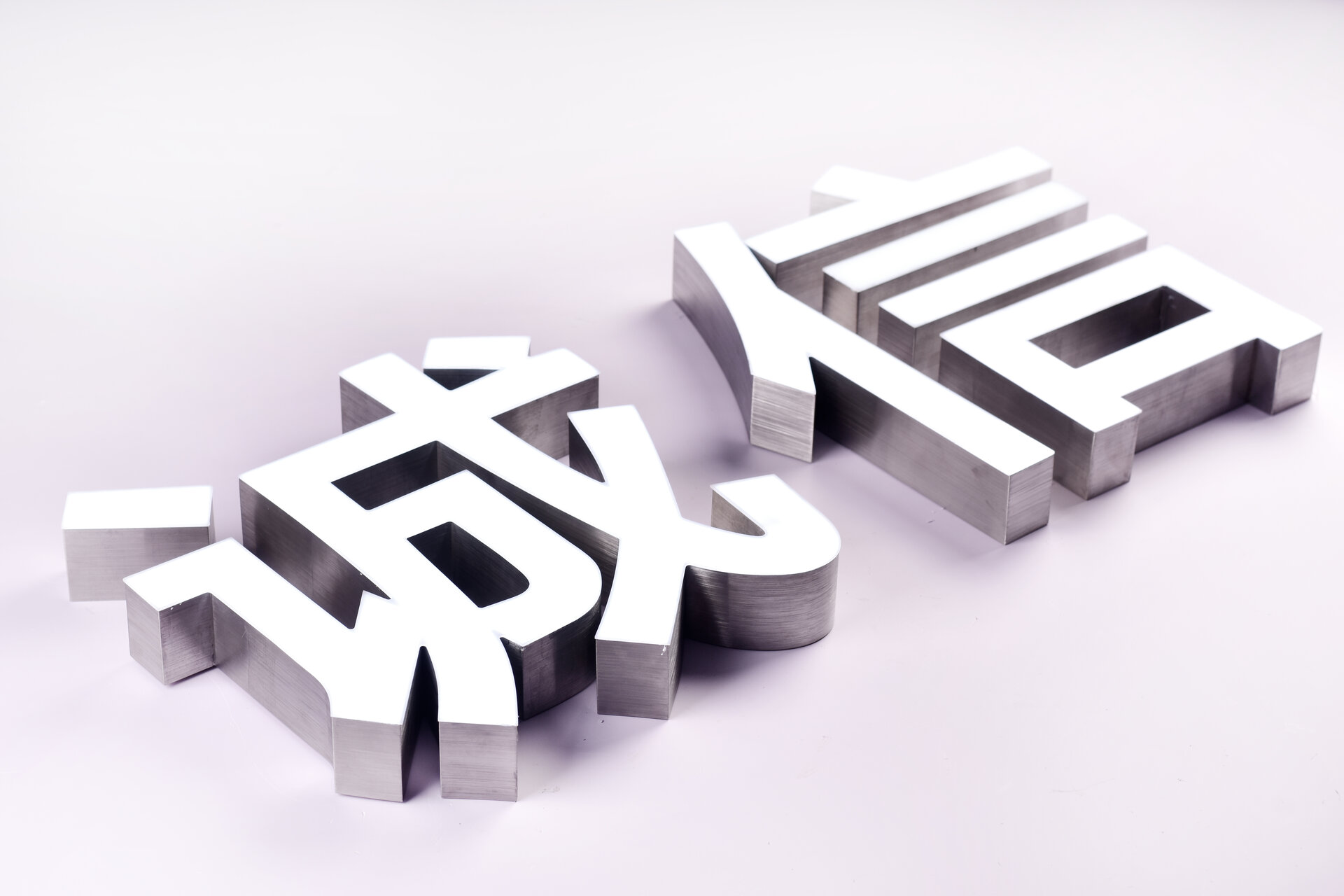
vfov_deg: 18.2
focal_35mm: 75
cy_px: 448
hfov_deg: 27.0
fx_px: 2800
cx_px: 672
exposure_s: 1/125
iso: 100
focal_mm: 50
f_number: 6.3
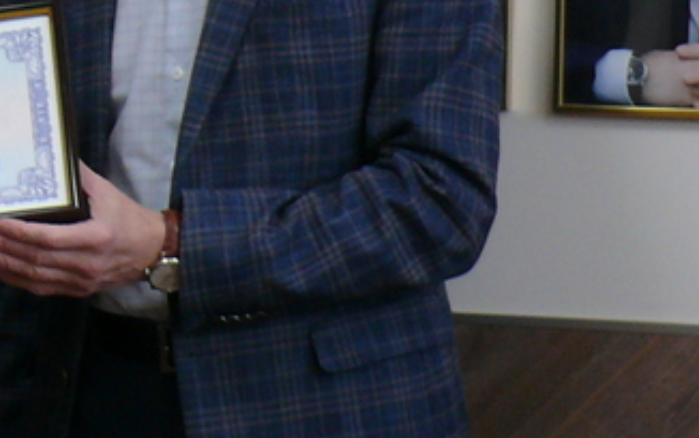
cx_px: -71
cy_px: 4
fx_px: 4307
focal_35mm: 226
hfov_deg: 9.2
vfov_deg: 5.8
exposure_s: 1/30
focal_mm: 12.2
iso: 125
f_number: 3.2
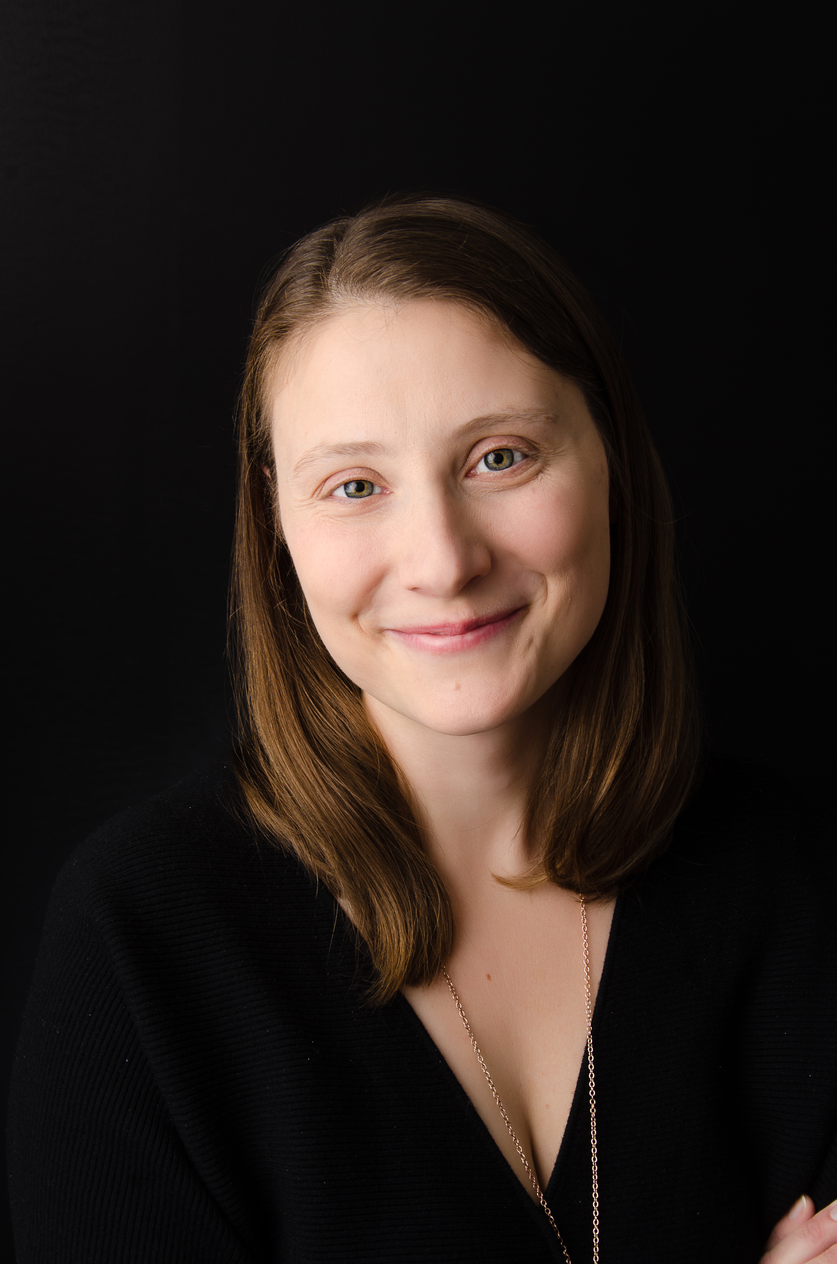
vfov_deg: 32.0
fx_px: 2207
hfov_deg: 21.5
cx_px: 418
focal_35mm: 63
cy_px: 632
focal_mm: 42
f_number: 10
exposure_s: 1/125
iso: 100
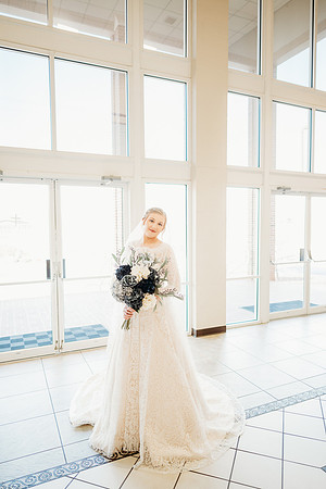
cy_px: 244
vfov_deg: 73.7
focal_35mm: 24
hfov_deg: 53.1
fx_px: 326
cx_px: 163
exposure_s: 1/160
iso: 400
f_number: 1.8
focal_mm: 24
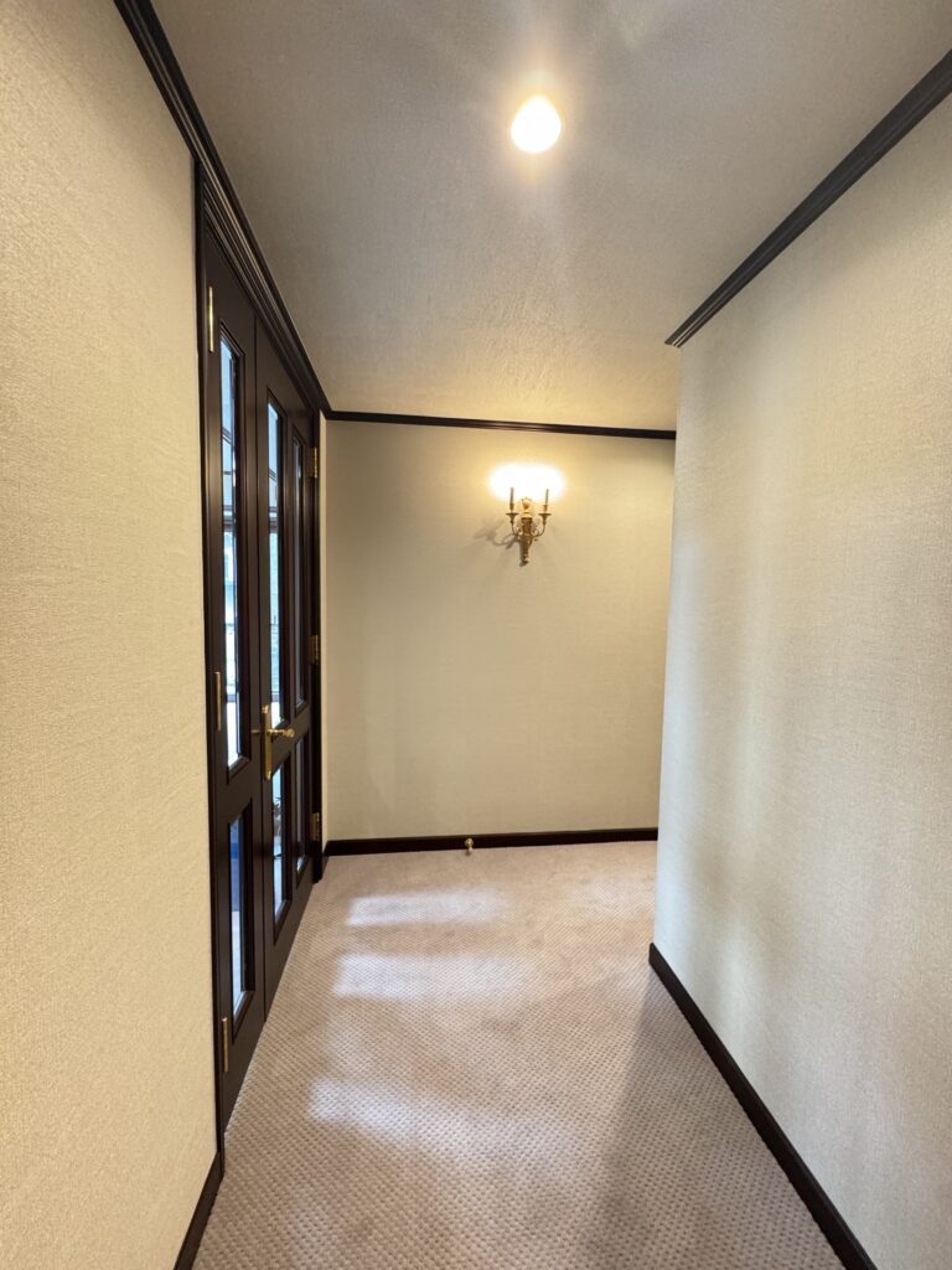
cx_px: 476
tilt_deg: -3.1
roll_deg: -1.3
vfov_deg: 102.1
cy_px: 635
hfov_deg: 85.7
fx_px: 513
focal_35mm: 14
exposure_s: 1/50
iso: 500
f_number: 2.2
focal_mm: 2.22
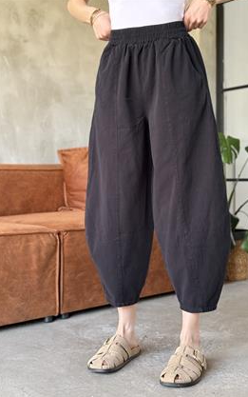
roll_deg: +0.6
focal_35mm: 52
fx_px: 562
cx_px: 146
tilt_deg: -2.2
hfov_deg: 24.9
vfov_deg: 38.9
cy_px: 198
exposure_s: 1/41
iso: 250
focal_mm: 6.76
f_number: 1.78
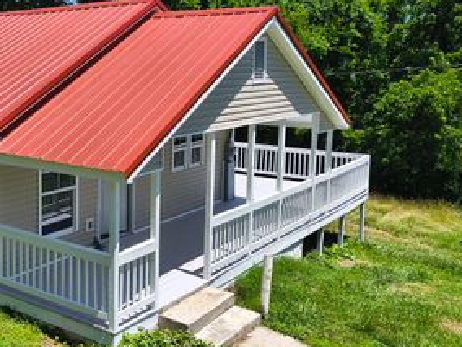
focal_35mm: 44
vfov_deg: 32.8
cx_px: 119
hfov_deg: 41.7
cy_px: 138
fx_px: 587
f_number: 1.7
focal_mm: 4.68
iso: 100
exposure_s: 1/1229
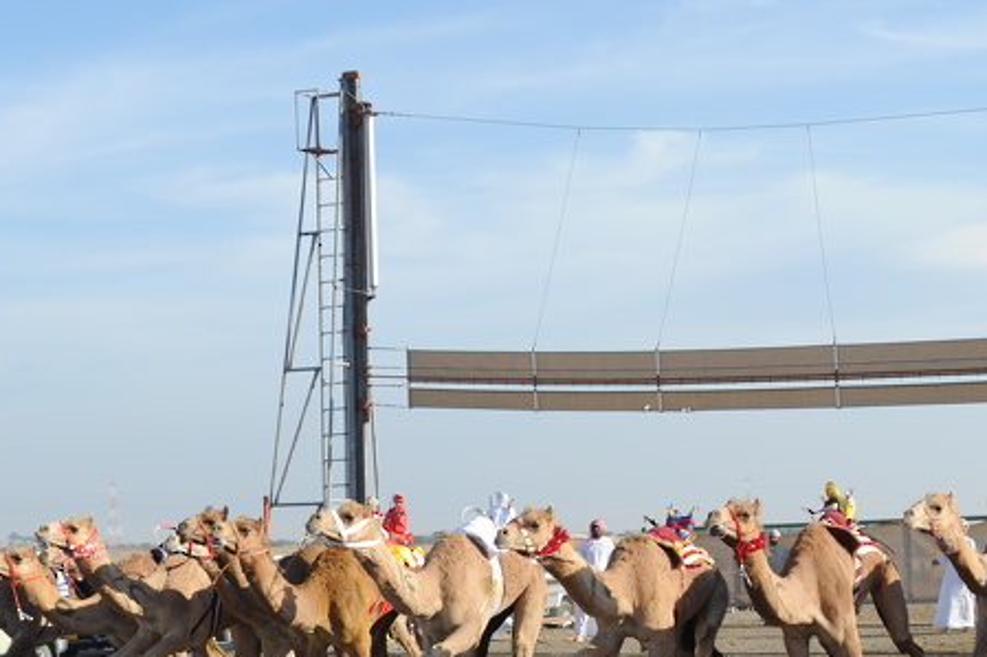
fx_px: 2686
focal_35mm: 98
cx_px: 791
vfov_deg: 13.9
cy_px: 557
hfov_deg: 20.6
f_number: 5.6
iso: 250
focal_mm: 44
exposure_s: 1/800
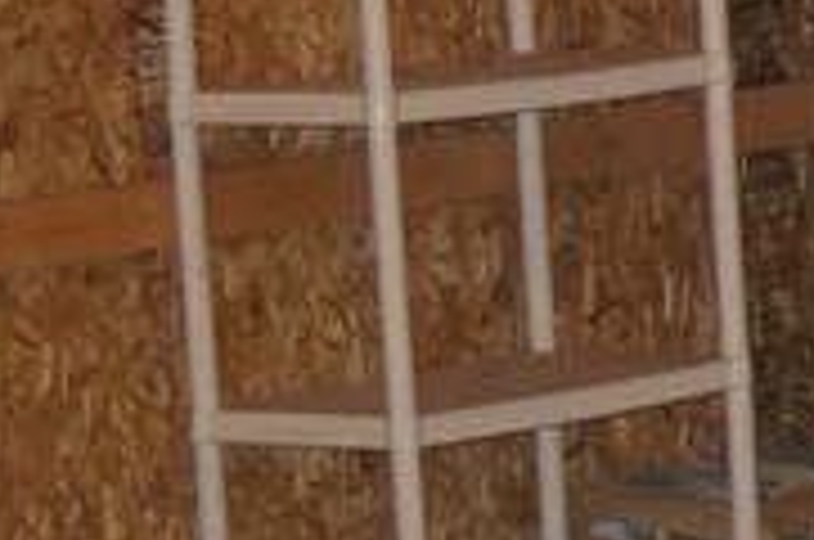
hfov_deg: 6.2
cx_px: 2026
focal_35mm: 315
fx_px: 7110
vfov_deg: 4.3
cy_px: 90
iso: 800
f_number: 4
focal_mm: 35
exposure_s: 1/60
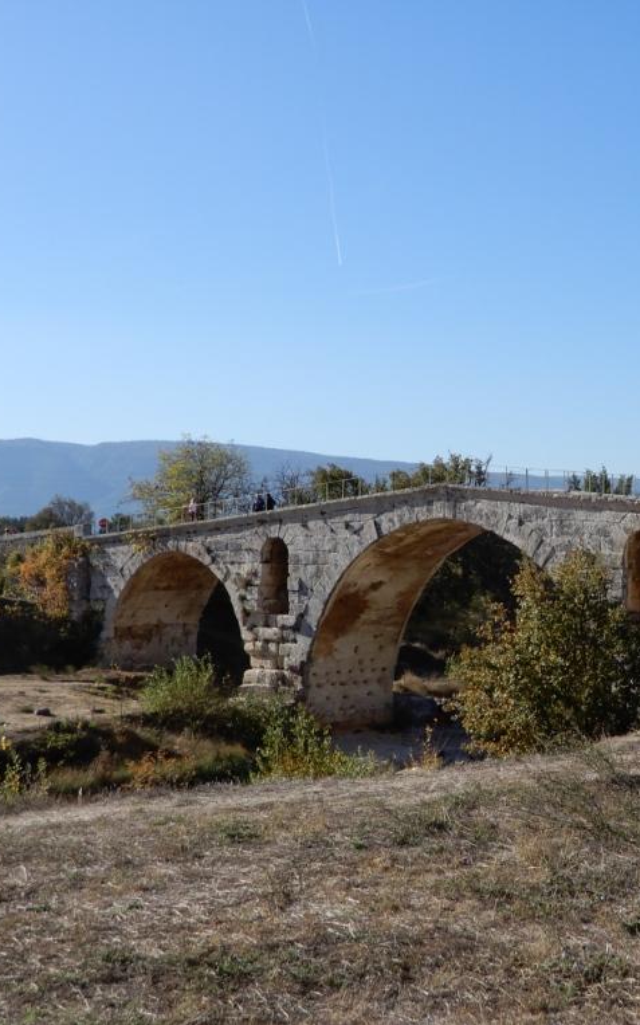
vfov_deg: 37.5
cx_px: 541
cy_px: 514
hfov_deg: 23.5
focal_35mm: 54
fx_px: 1508
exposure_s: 1/800
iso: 80
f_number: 4
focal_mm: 6.8
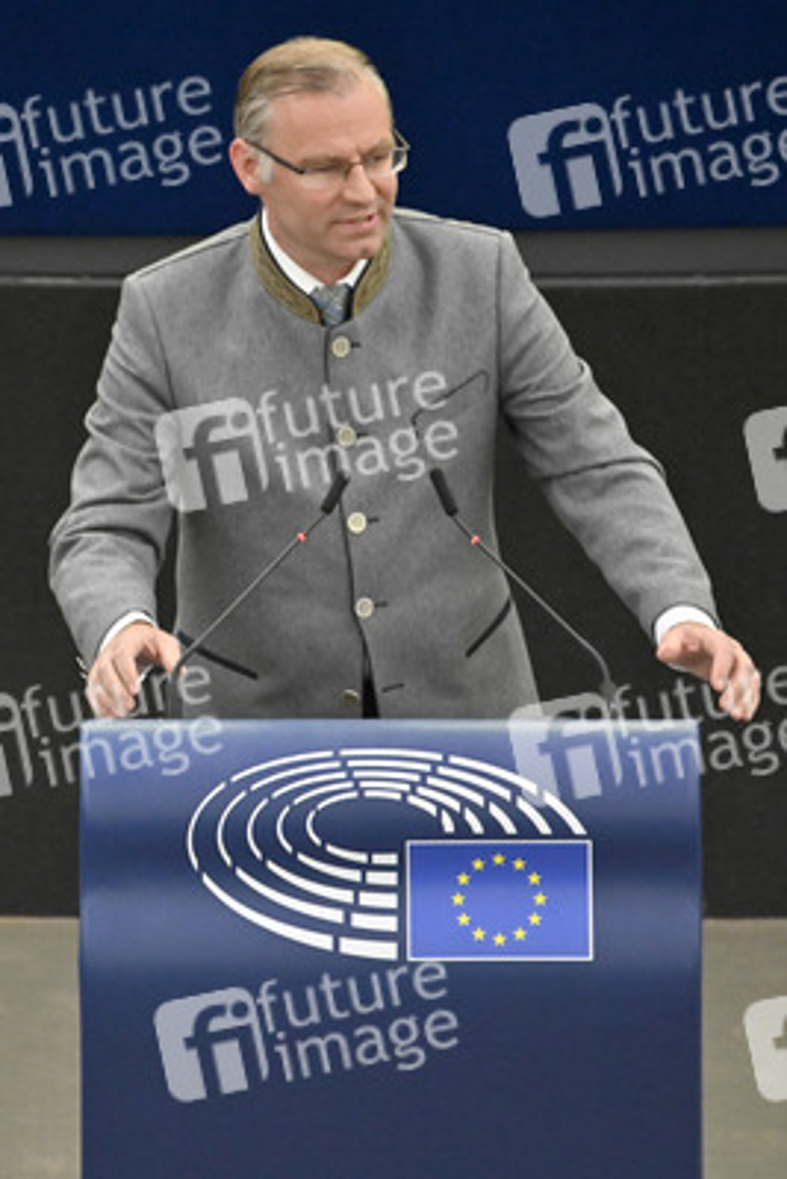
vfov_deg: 3.4
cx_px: 394
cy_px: 590
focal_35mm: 600
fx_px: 19656
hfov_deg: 2.3
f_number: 6.3
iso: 6400
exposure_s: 1/400
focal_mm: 600
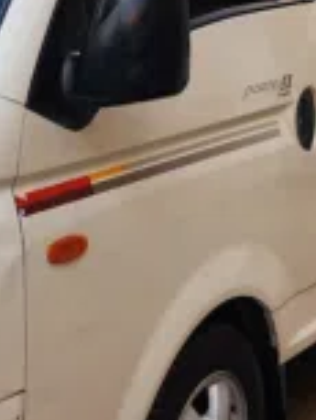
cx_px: -33
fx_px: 1167
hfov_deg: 15.0
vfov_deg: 20.4
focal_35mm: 96
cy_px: 178
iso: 32
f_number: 1.8
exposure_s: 1/180
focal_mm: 6.4
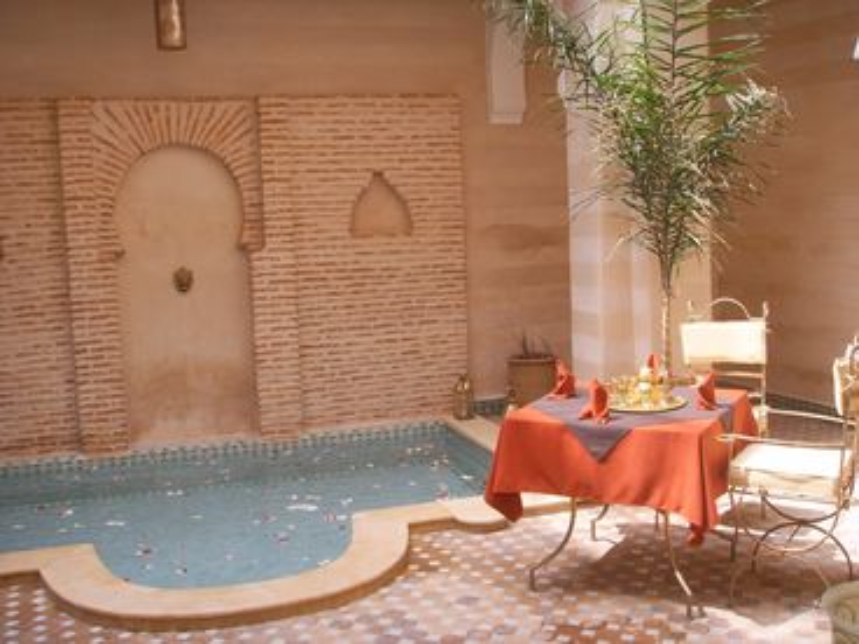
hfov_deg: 47.9
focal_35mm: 39
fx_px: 968
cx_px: 430
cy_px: 322
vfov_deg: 36.8
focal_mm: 6.6
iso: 50
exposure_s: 1/125
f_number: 3.5
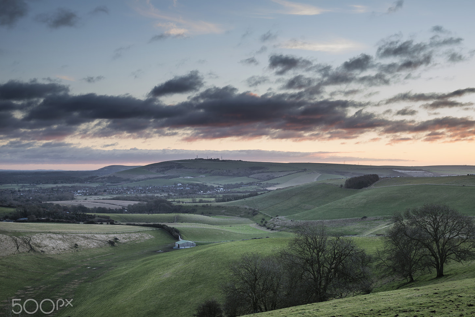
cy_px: 174
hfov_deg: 37.5
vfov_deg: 25.5
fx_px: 699
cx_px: 254
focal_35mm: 53
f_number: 8
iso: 250
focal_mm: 48
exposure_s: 1/30
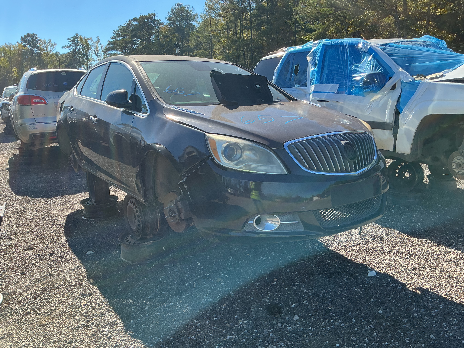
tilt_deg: -10.1
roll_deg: +0.9
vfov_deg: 48.2
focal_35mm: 29
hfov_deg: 61.7
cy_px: 174
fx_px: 389
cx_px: 232
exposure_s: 1/620
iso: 25
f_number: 1.8
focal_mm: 3
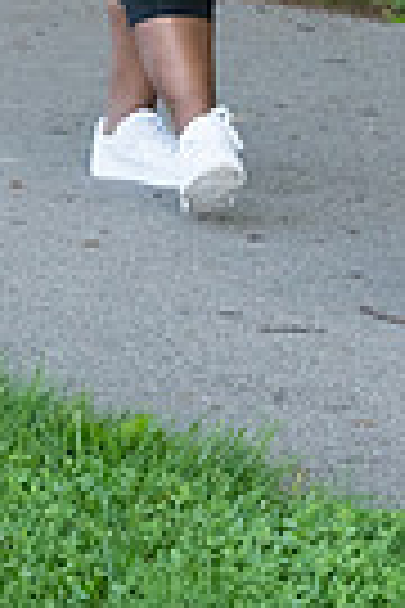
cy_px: -261
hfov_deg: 5.9
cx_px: 198
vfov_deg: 8.7
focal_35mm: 233
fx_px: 3932
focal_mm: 70
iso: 4000
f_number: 5.6
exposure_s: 1/1600
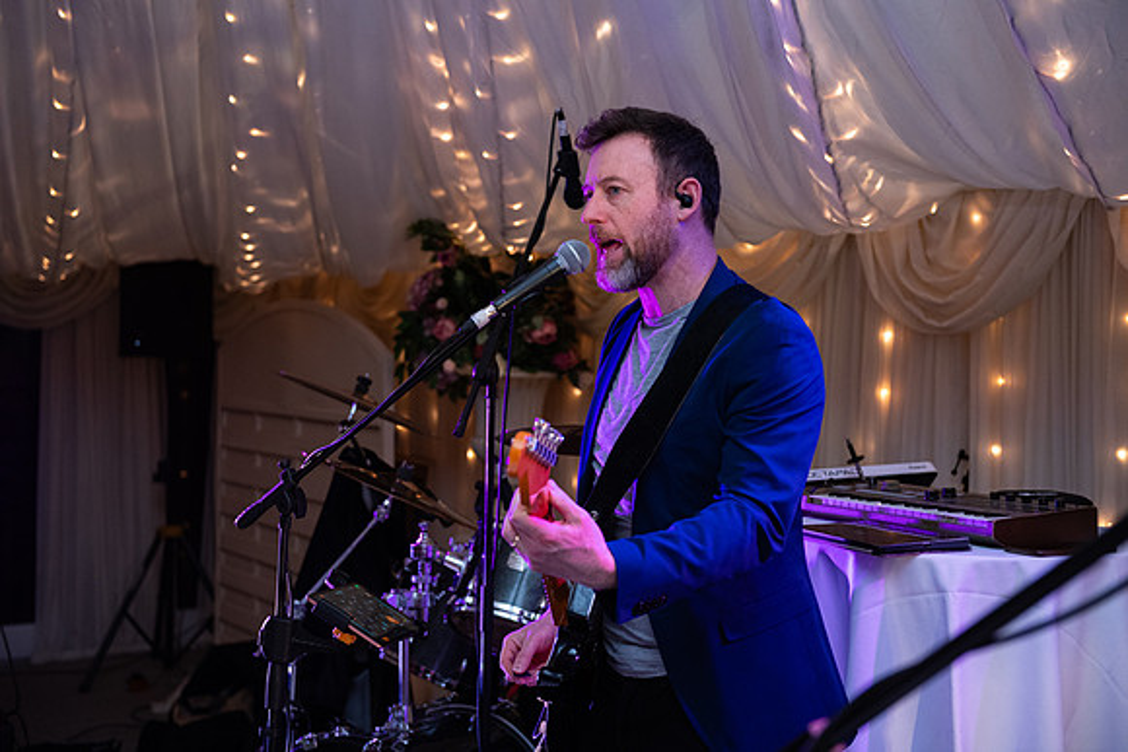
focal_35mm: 50
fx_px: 1567
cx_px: 564
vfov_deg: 27.0
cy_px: 376
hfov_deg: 39.6
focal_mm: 50
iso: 1000
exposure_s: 1/160
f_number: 3.5
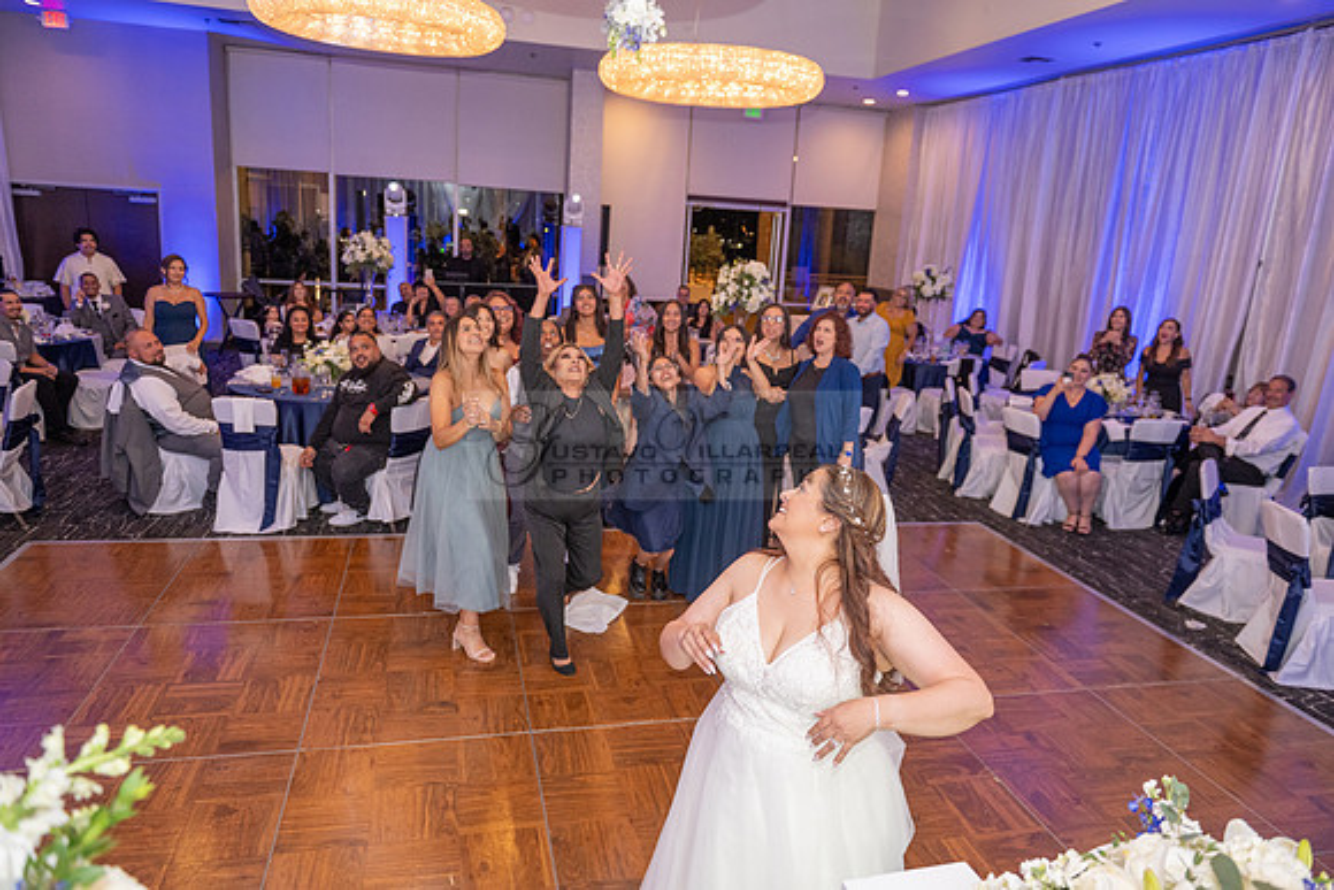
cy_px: 445
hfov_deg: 73.7
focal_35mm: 24
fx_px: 889
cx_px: 667
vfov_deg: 53.2
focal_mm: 24
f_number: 3.5
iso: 1600
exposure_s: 1/200
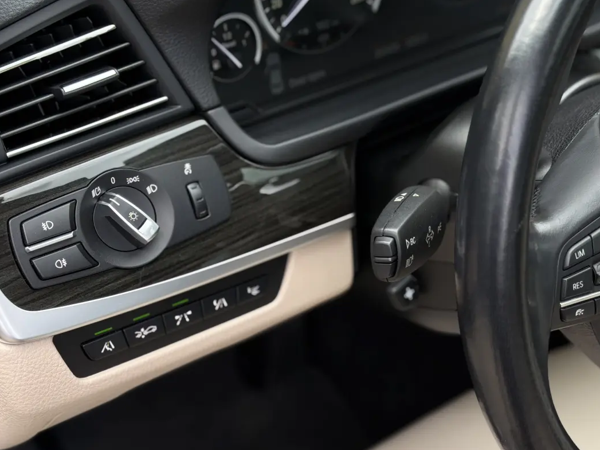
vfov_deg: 22.2
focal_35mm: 66
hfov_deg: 29.3
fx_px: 1144
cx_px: 378
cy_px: 225
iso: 80
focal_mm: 6.76
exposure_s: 1/469
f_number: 1.78
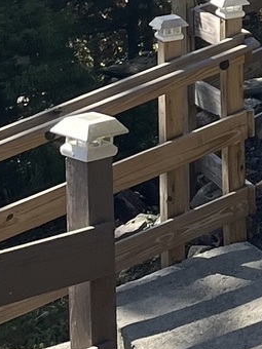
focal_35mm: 176
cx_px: 450
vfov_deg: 10.6
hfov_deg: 8.2
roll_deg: +1.5
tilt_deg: -5.1
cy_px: -256
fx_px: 1776
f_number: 1.6
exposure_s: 1/1672
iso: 50
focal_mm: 5.1
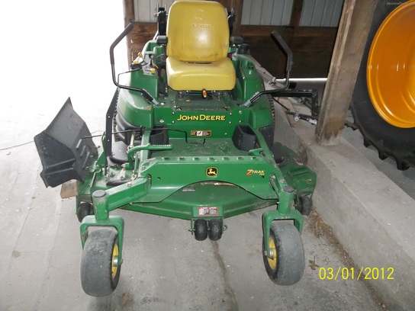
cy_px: 156
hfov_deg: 65.3
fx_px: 324
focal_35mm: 27
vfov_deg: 51.4
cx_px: 208
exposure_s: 1/30
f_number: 3.5
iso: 320
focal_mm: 4.9
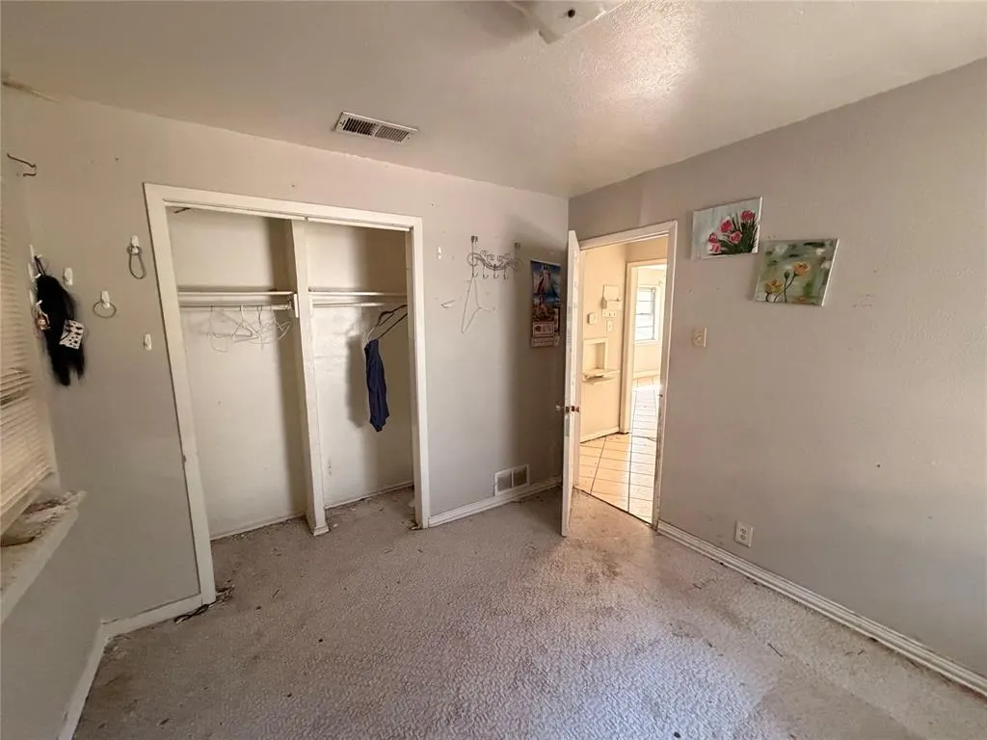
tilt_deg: -8.1
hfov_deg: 102.1
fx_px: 399
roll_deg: +1.2
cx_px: 494
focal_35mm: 14
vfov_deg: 85.7
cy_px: 370
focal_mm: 2.22
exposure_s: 1/60
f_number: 2.2
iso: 500
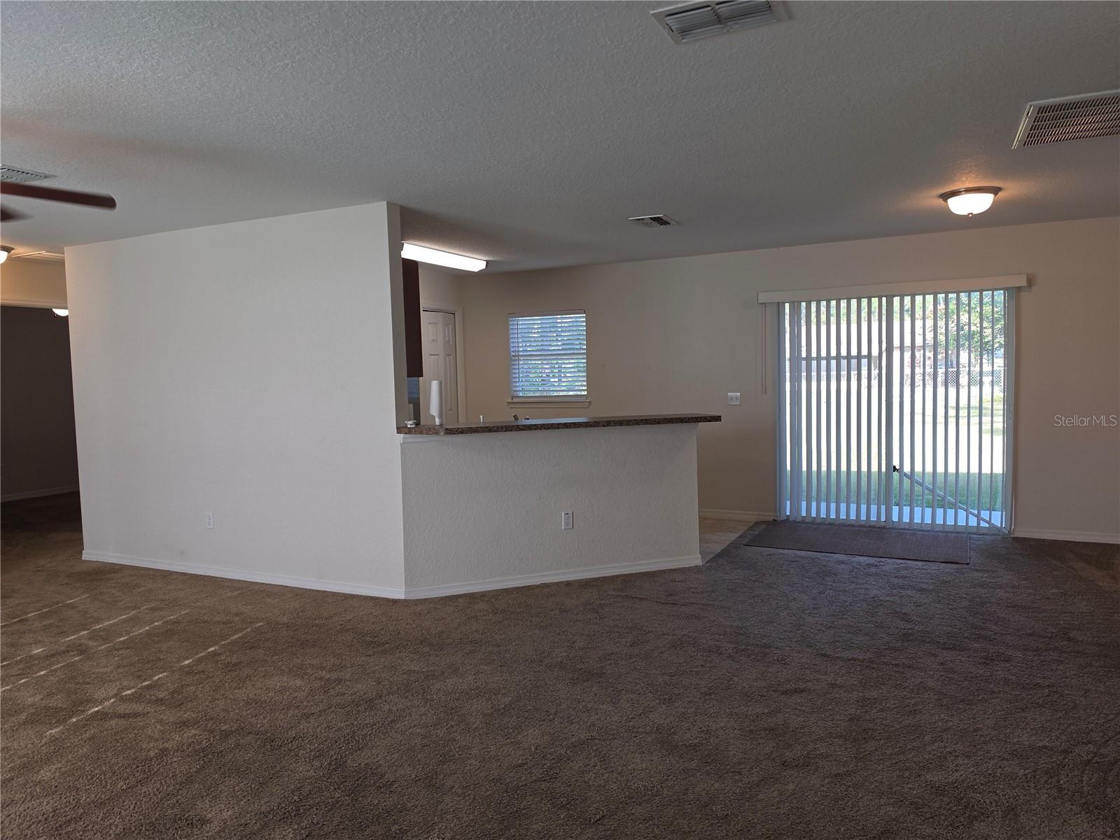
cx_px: 560
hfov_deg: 73.9
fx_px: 744
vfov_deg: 58.9
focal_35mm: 23
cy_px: 420
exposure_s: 1/60
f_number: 1.4
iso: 16
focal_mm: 6.5
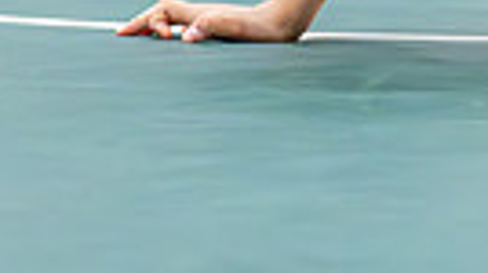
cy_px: -343
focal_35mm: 415
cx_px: 641
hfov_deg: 5.2
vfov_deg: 2.9
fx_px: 5364
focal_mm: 74
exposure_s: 1/1000
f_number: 2.8
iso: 6400
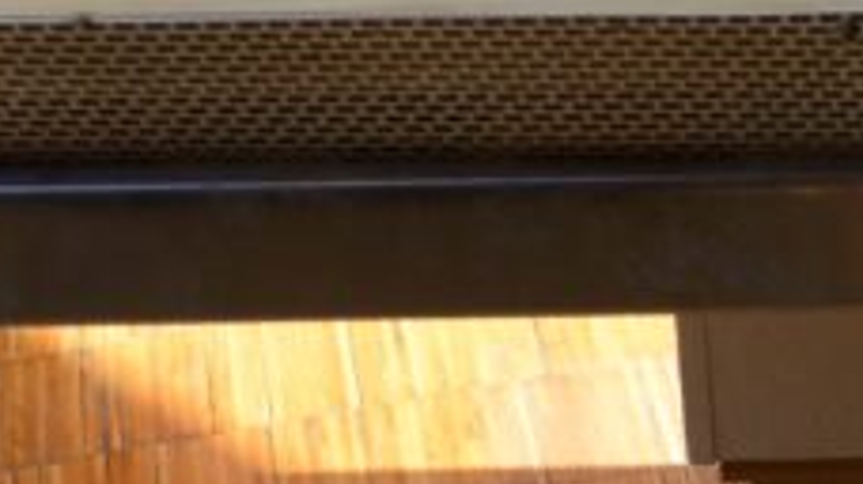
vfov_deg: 7.3
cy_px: -422
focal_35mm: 160
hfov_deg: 12.5
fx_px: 3660
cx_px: 1472
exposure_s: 1/200
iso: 500
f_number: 7.1
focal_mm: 34
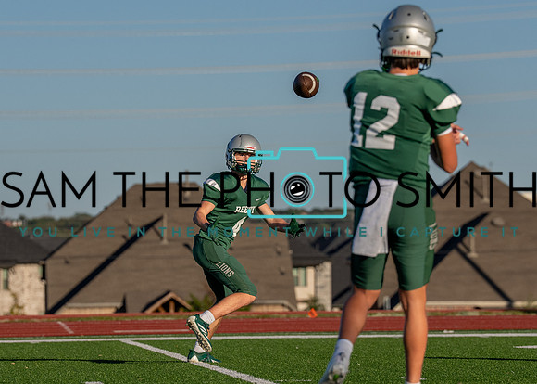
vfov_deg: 5.6
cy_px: 183
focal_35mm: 259
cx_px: 230
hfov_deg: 7.8
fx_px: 3949
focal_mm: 157
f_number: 4.5
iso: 320
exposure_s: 1/4000
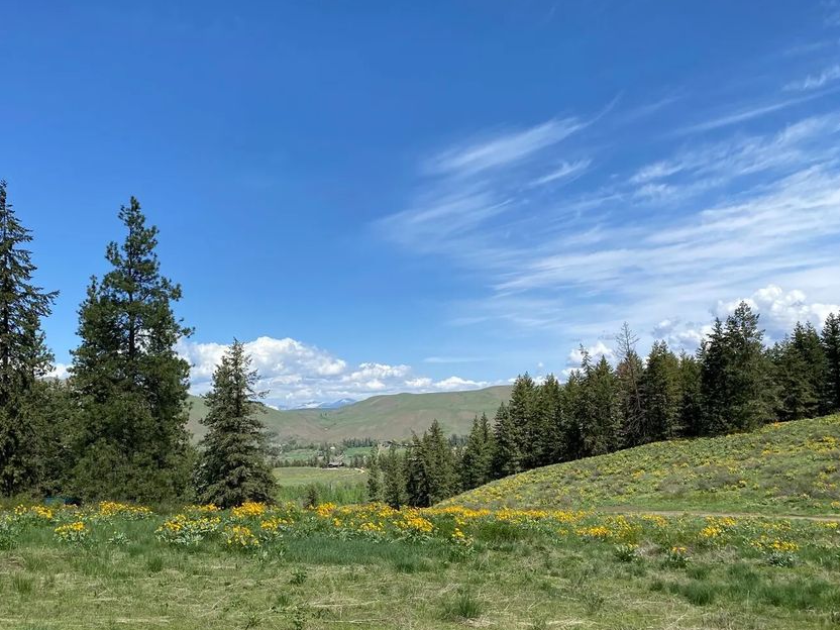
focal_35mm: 32
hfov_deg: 56.4
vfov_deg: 44.1
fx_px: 777
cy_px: 353
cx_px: 338
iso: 32
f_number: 1.8
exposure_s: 1/3040
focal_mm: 4.25
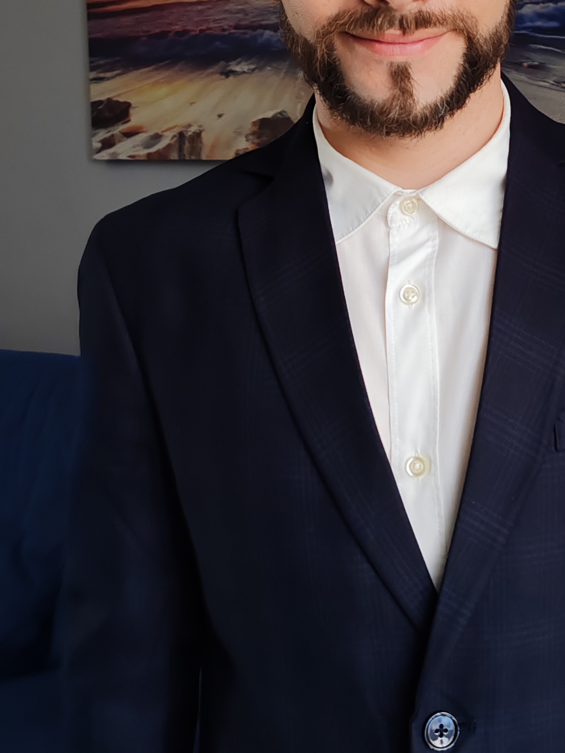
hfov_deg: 24.9
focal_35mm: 58
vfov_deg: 32.3
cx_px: 427
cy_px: 148
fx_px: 1262
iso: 1250
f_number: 1.9
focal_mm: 6.12
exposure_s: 1/100
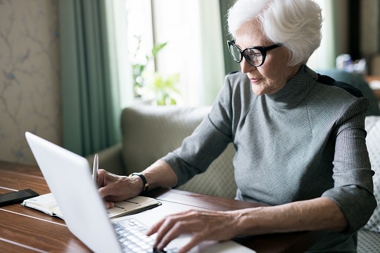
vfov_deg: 27.0
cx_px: 190
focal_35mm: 50
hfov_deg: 39.6
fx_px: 528
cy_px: 126
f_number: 2.5
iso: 640
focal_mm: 50
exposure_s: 1/160
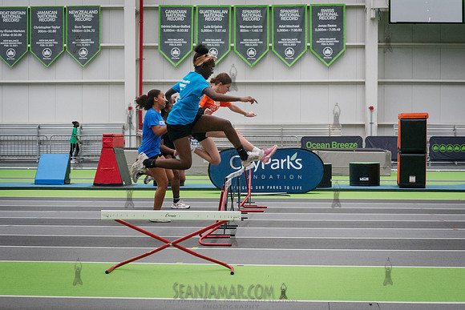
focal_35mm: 83
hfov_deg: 24.4
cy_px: 155
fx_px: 1076
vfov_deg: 16.4
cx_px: 232
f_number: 7.1
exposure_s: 1/640
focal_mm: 80
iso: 6400
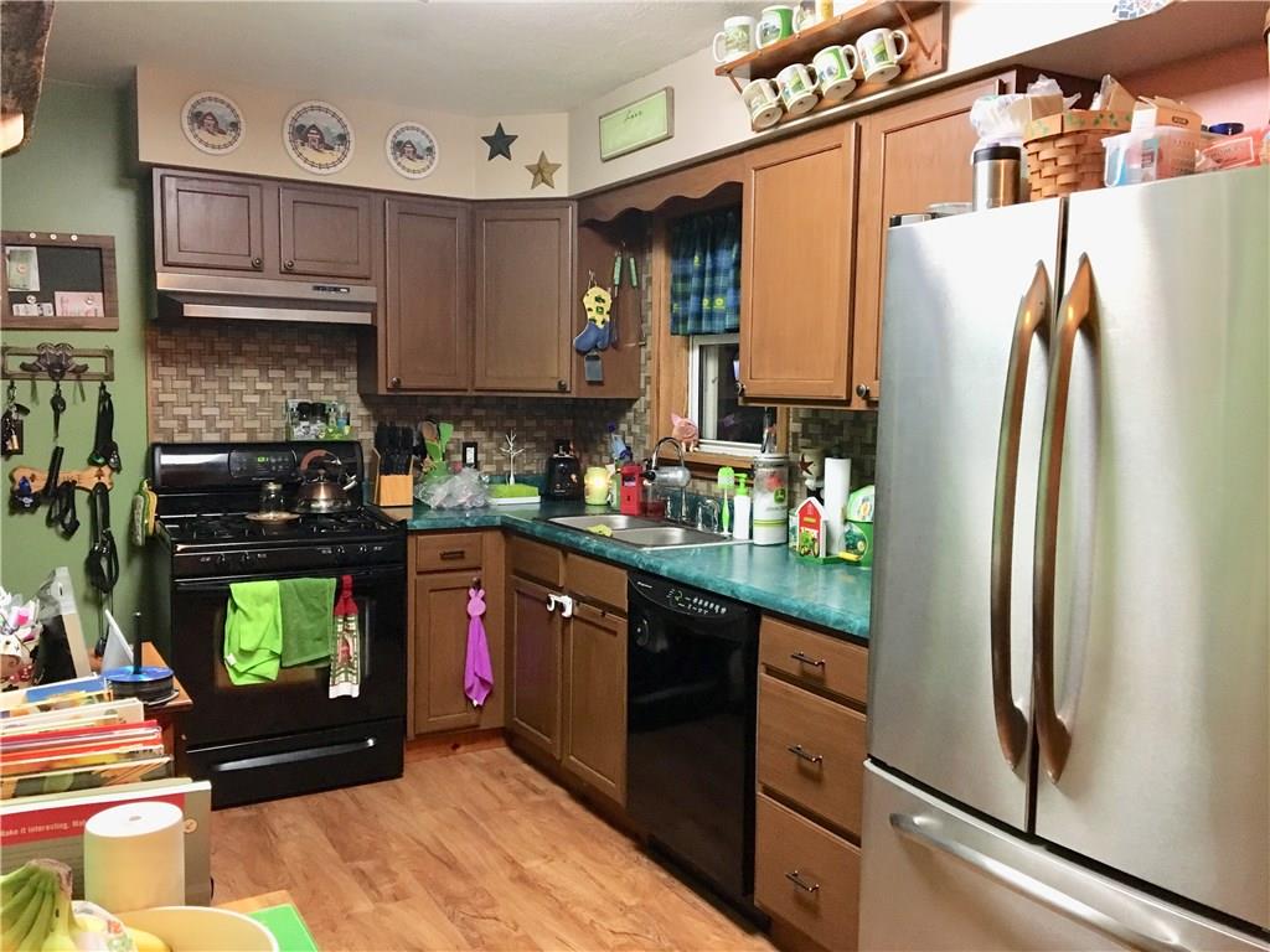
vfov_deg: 48.2
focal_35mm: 29
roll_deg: -1.2
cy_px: 476
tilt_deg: -5.9
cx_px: 635
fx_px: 1064
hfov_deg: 61.7
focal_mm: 4.15
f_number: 2.2
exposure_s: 1/20
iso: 200
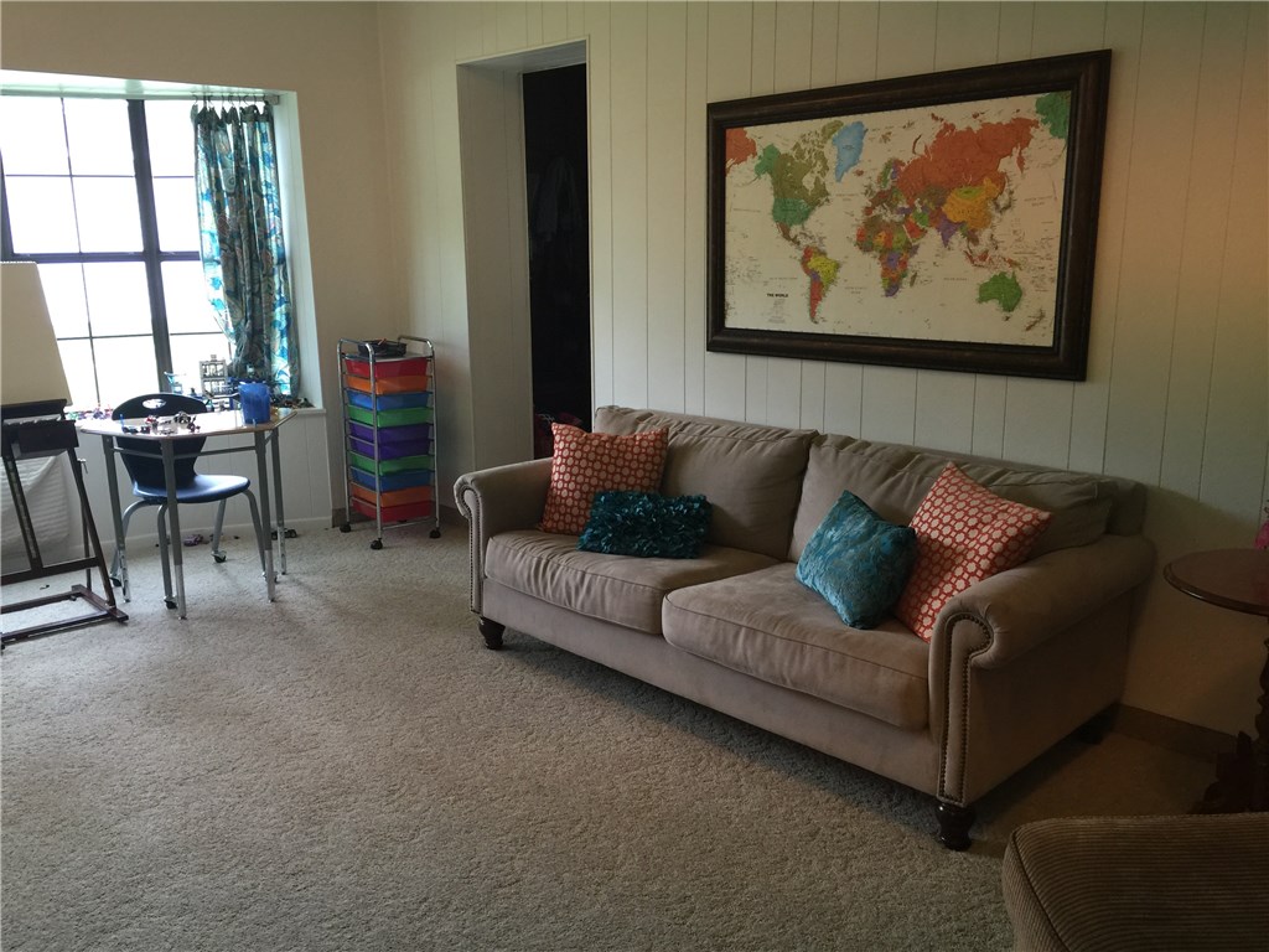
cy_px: 476
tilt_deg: -12.6
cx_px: 634
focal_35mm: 29
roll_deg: +0.1
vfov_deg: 48.2
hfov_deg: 61.7
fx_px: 1063
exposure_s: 1/30
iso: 50
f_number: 2.2
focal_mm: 4.15
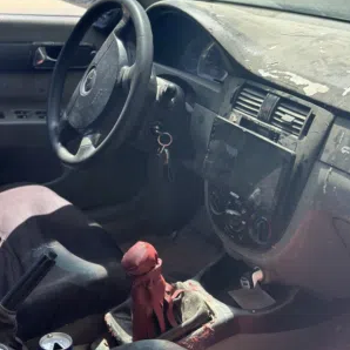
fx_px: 652
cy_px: 135
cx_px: 175
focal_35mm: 57
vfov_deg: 29.9
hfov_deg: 30.0
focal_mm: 6.86
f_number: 1.78
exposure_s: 1/1414
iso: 80
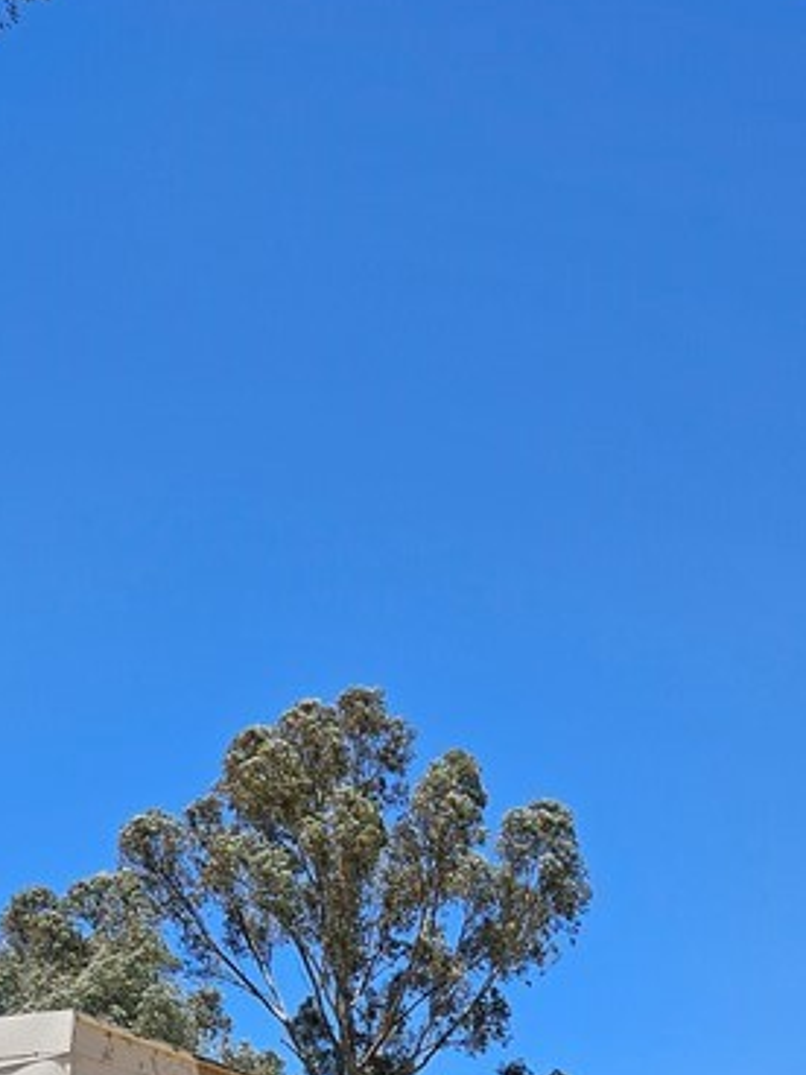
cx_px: 356
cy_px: 1128
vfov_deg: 28.1
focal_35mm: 64
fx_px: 1987
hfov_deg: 22.9
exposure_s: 1/1951
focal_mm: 5.4
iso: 25
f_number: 1.8
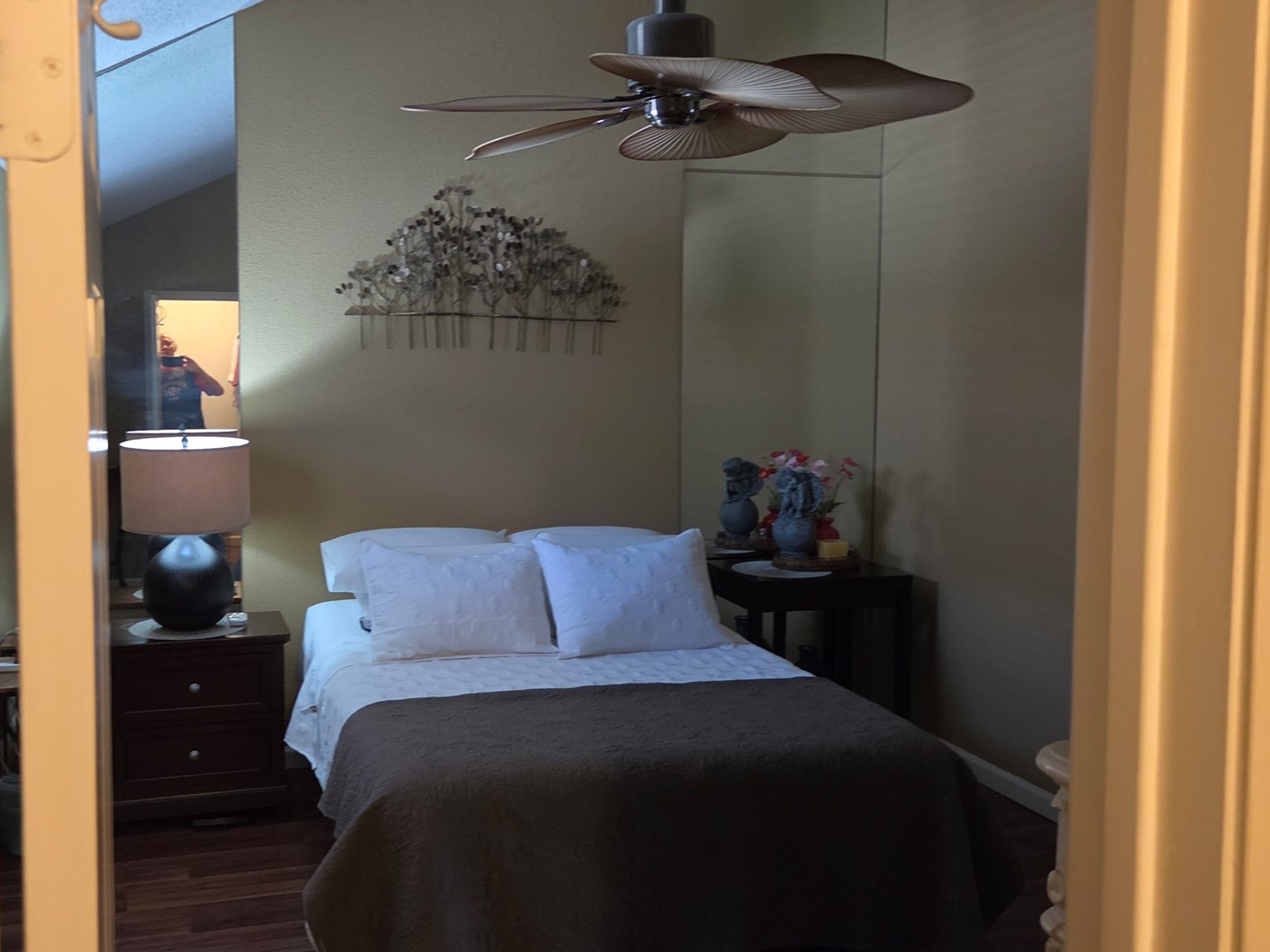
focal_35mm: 34
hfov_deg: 53.7
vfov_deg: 41.8
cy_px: 451
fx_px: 1248
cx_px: 537
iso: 800
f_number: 1.8
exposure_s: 1/120
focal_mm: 5.4
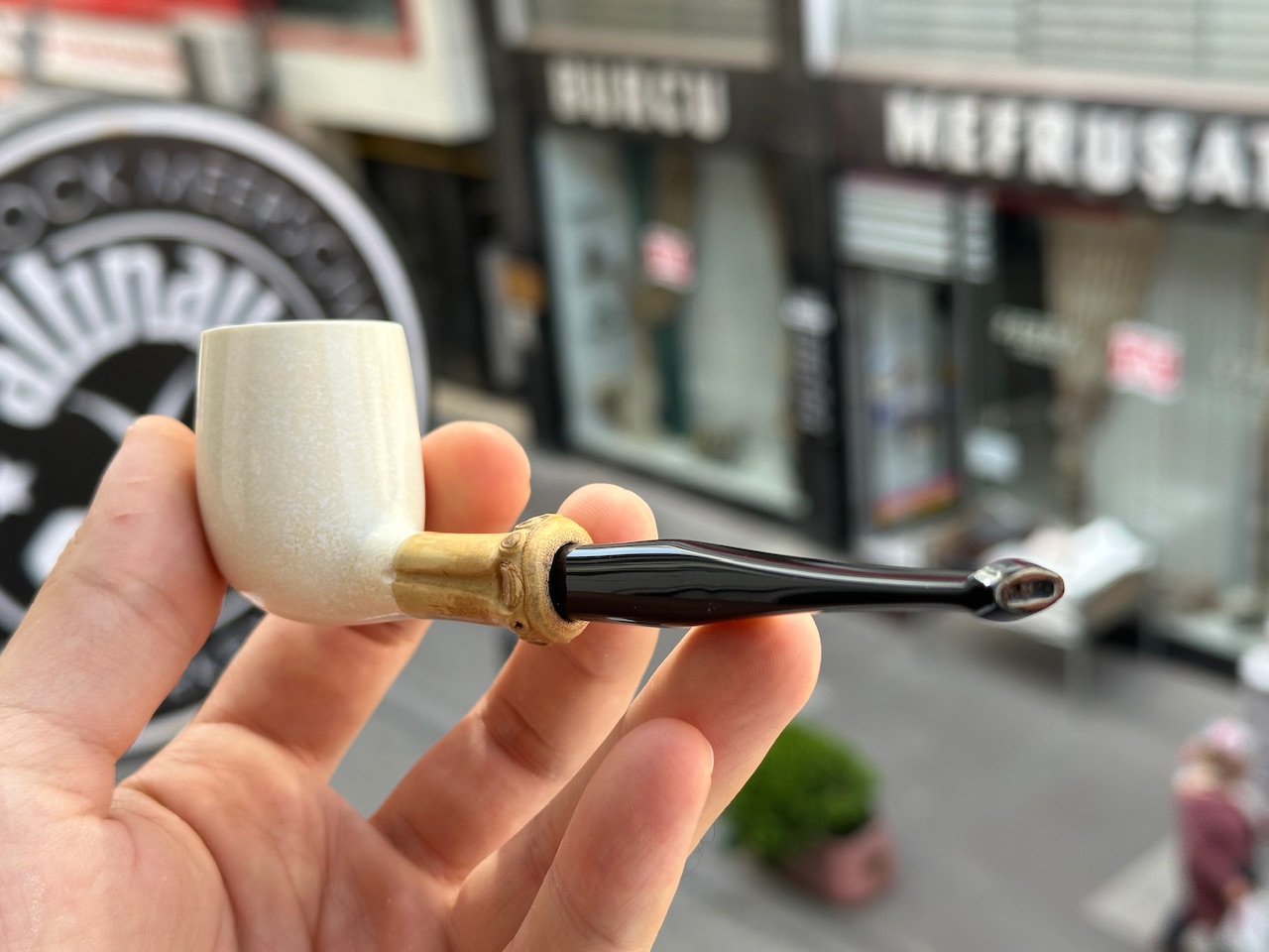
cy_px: 476
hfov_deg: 39.7
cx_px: 634
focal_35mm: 48
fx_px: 1760
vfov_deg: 30.3
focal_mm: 6.86
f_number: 1.78
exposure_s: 1/358
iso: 64
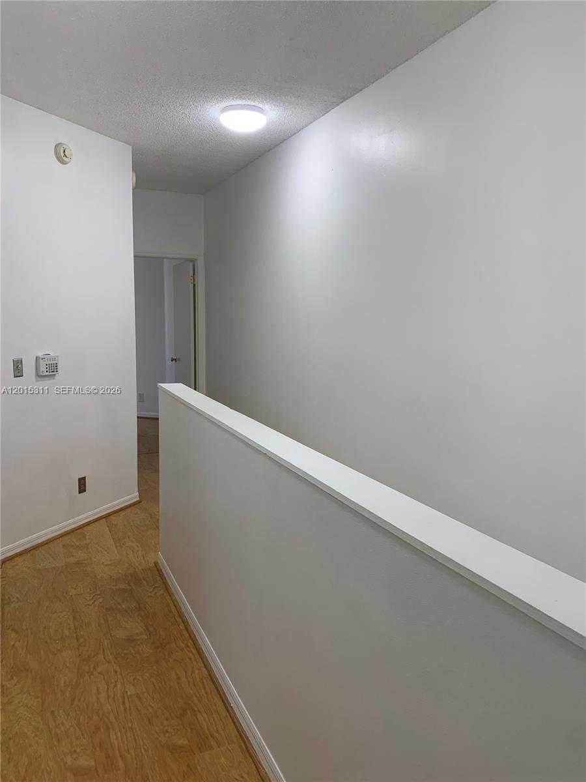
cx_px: 293
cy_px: 391
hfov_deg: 53.1
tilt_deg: -4.7
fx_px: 587
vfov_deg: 67.3
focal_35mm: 26
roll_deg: -0.4
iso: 64
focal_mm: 4.25
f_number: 1.8
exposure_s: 1/120
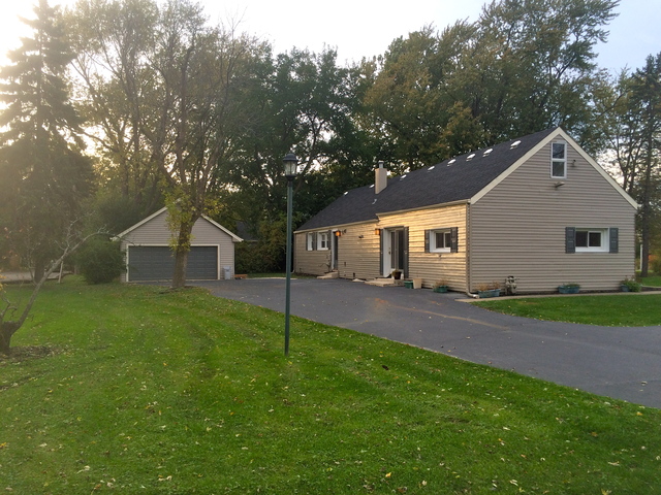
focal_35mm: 29
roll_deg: -0.9
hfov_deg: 61.7
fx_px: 554
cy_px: 248
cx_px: 330
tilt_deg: -0.8
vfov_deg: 48.2
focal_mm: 4.15
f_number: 2.2
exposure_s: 1/203
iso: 32
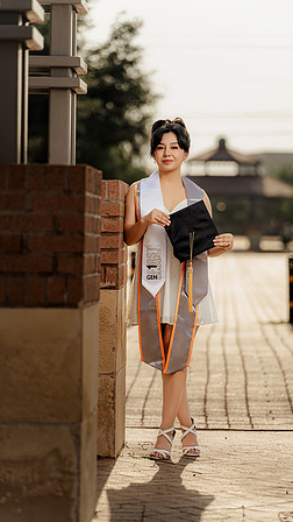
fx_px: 2182
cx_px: 151
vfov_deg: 13.6
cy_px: 261
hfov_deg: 7.7
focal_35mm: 158
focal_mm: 150
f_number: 2.8
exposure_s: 1/1600
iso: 100
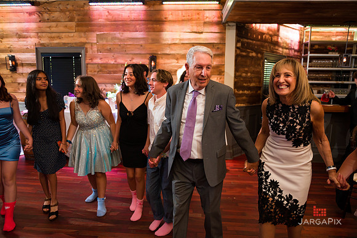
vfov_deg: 53.1
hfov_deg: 73.8
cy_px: 119
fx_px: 238
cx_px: 178
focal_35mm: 24
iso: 1250
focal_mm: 24
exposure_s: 1/125
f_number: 3.2
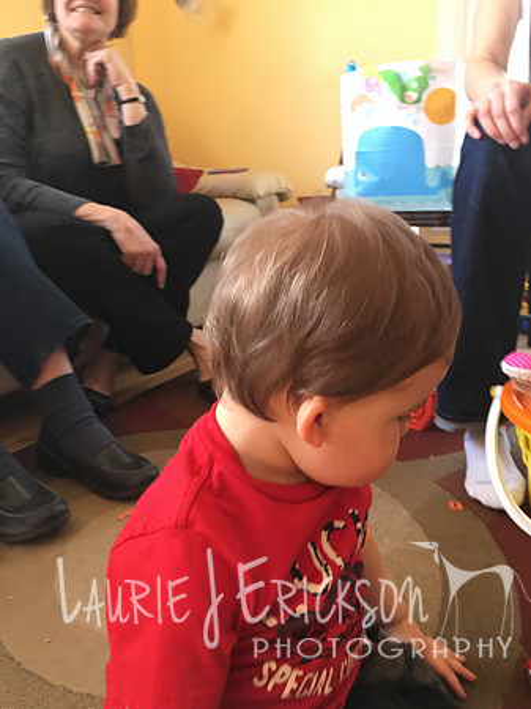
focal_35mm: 29
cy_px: 354
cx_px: 266
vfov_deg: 61.7
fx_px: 594
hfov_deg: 48.2
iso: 50
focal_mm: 4.15
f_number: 2.2
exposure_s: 1/15
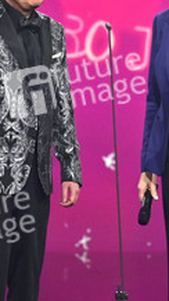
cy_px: 155
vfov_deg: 5.7
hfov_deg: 3.2
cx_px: 116
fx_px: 3005
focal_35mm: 377
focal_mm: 195
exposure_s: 1/500
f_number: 2.8
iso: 2000
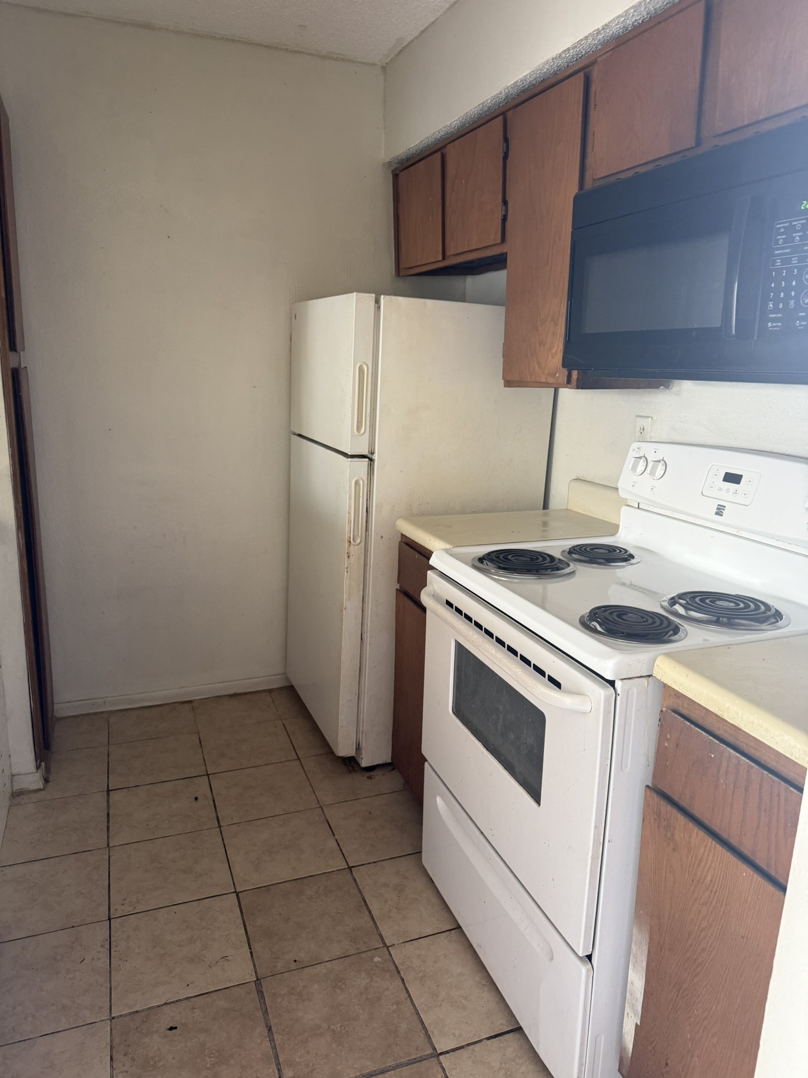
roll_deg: -1.4
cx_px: 404
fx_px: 747
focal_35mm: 24
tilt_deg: -10.1
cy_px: 539
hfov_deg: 56.8
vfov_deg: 71.6
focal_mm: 6.76
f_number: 1.78
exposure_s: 1/60
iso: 200
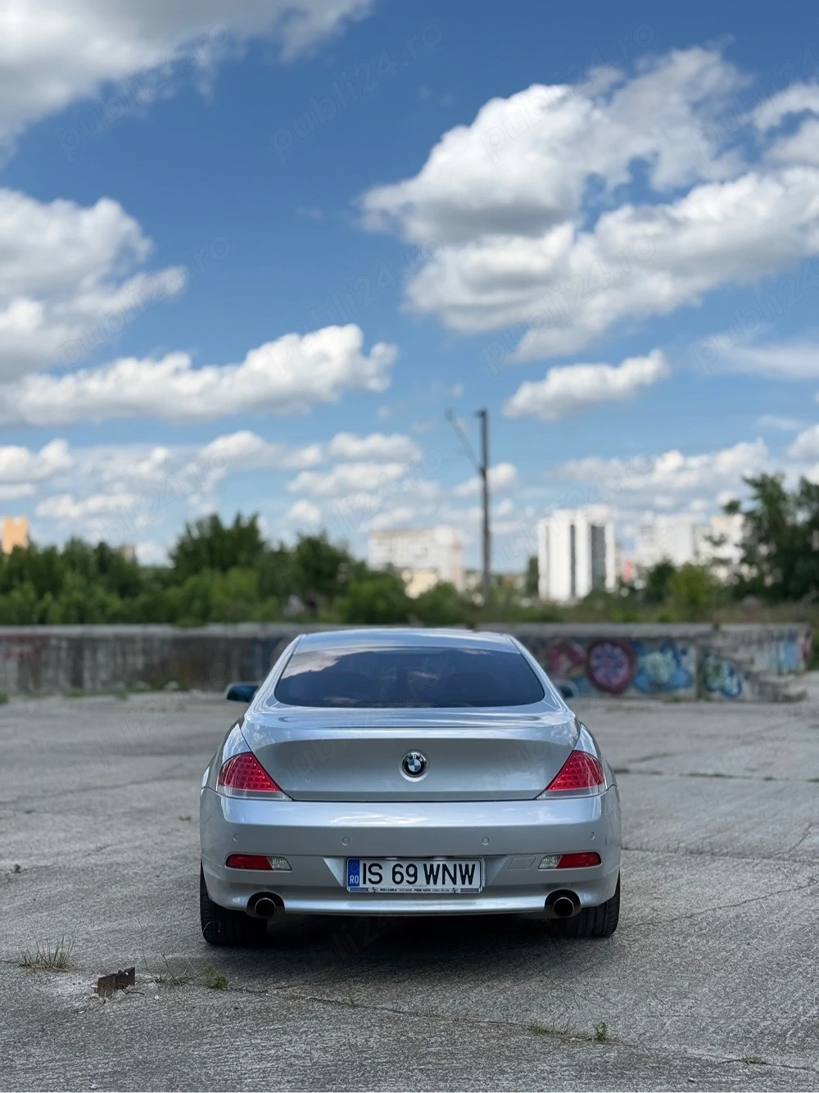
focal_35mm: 48
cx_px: 410
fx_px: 1515
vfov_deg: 39.7
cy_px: 546
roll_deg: +0.4
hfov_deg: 30.3
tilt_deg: +2.9
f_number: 1.78
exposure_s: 1/3378
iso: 100
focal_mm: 6.76
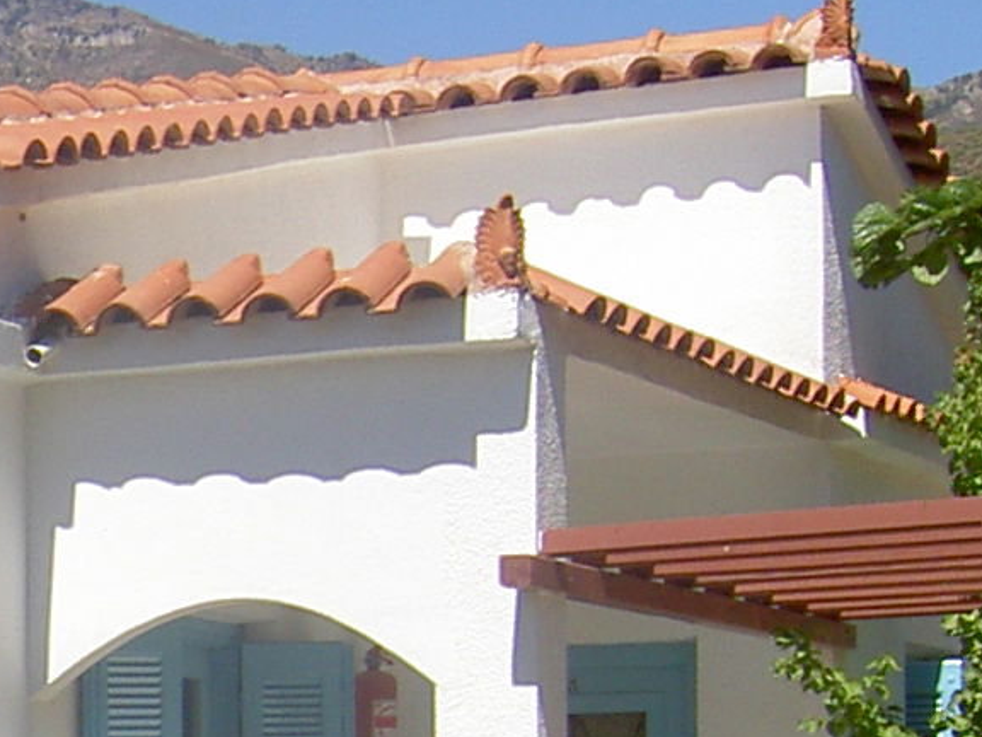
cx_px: -561
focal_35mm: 134
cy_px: 1025
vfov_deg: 10.8
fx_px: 3801
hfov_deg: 13.7
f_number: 4.7
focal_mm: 5.6
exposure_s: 1/500
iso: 50
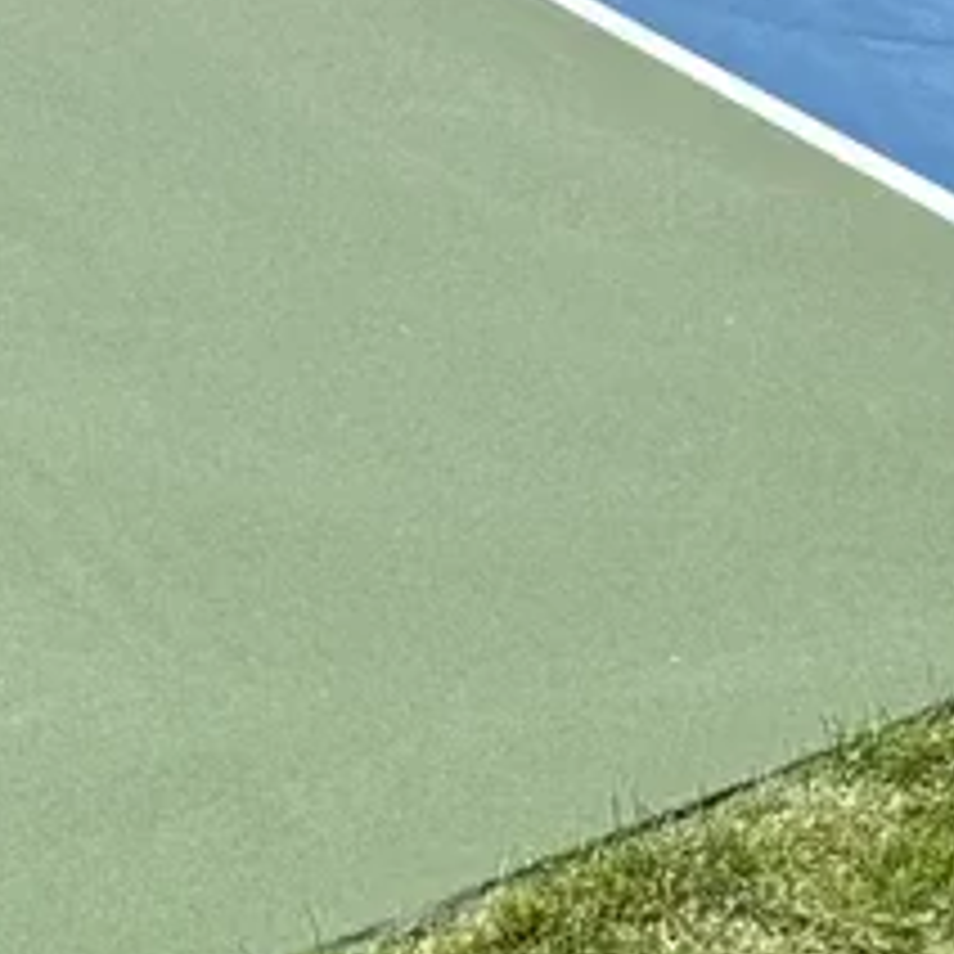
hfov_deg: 20.2
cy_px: -108
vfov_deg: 19.7
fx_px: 2619
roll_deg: -0.8
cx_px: 81
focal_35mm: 84
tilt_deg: -19.1
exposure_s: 1/1346
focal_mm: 2.22
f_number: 2.2
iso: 50
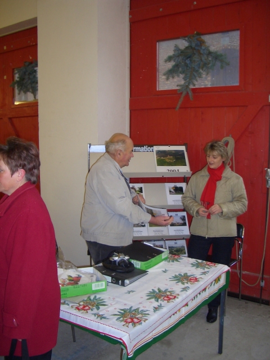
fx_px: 364
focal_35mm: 35
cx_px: 135
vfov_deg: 52.6
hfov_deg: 40.7
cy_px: 180
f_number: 2.6
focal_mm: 5.8
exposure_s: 1/40
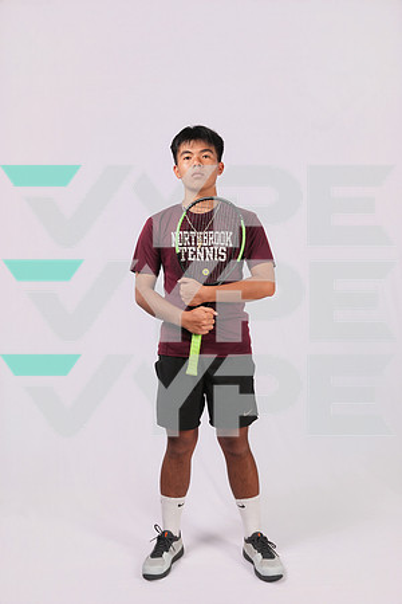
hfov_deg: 38.9
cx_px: 201
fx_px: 569
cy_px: 302
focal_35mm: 34
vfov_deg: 55.8
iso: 160
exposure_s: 1/125
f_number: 5.6
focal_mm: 34
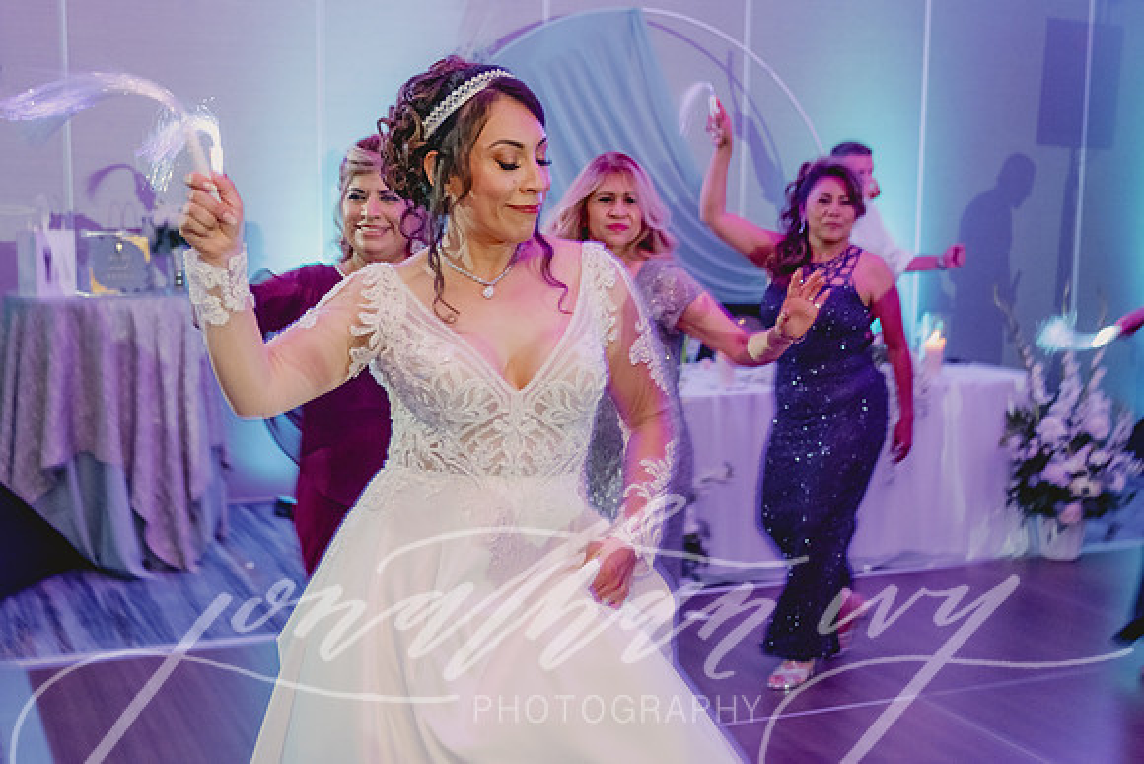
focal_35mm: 45
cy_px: 387
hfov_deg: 43.8
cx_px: 508
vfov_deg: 30.1
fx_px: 1420
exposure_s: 1/80
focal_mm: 38
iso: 1600
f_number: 2.8
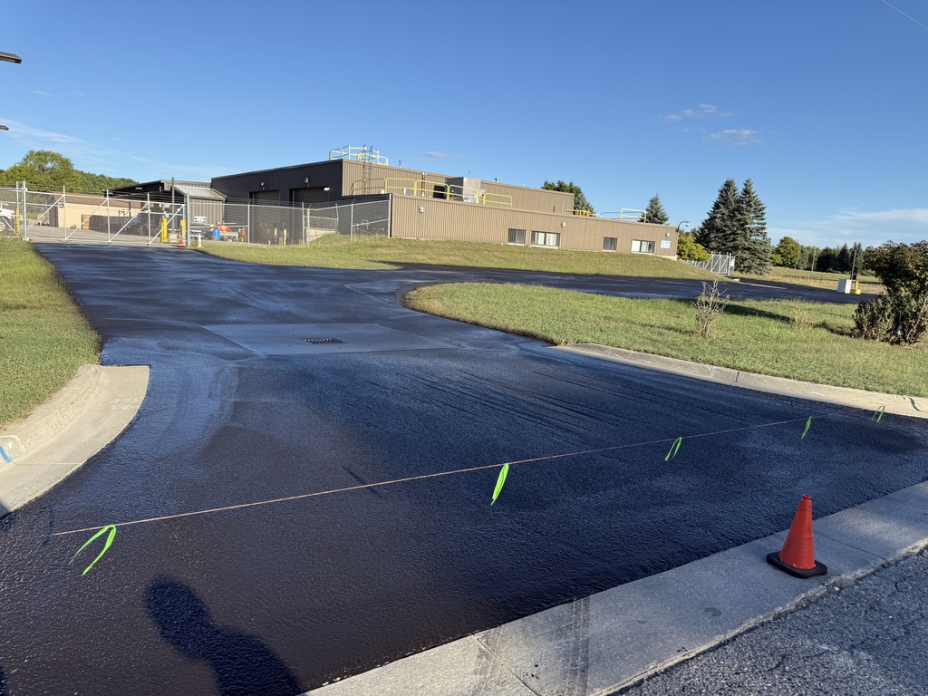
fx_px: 643
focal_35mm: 24
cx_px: 464
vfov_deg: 56.8
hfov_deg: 71.6
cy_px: 348
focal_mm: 6.76
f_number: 1.78
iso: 80
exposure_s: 1/2801
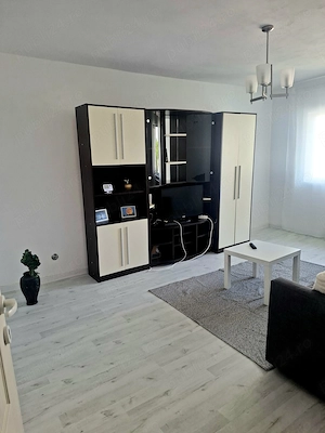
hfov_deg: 58.9
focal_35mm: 23
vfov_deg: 73.9
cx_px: 162
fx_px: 288
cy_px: 216
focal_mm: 5.54
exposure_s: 1/100
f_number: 1.8
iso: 64
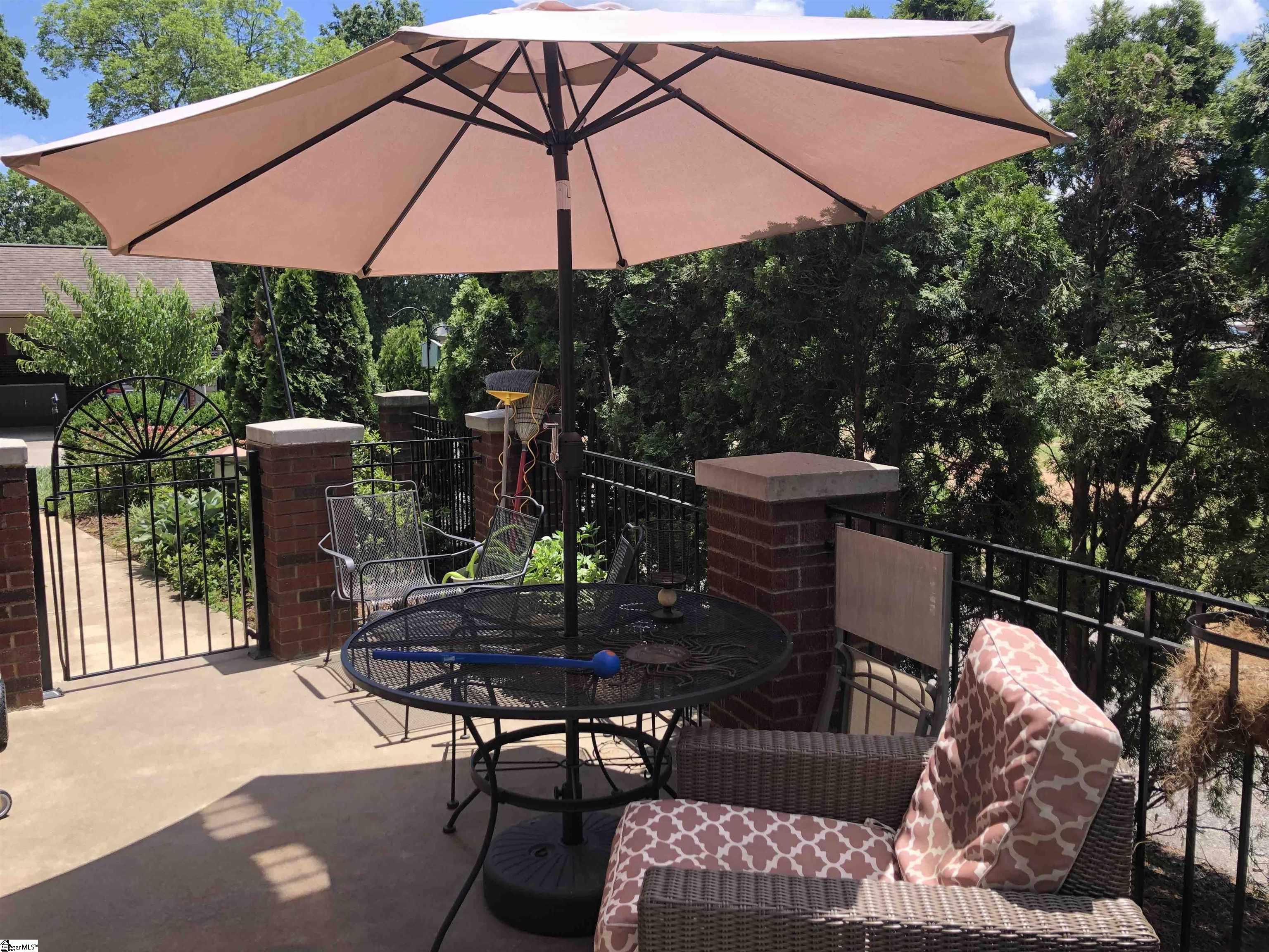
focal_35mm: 28
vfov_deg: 49.7
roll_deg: +2.3
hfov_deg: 63.4
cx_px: 634
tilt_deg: -6.1
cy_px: 476
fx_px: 1026
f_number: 1.8
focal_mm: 3.99
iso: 20
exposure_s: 1/534
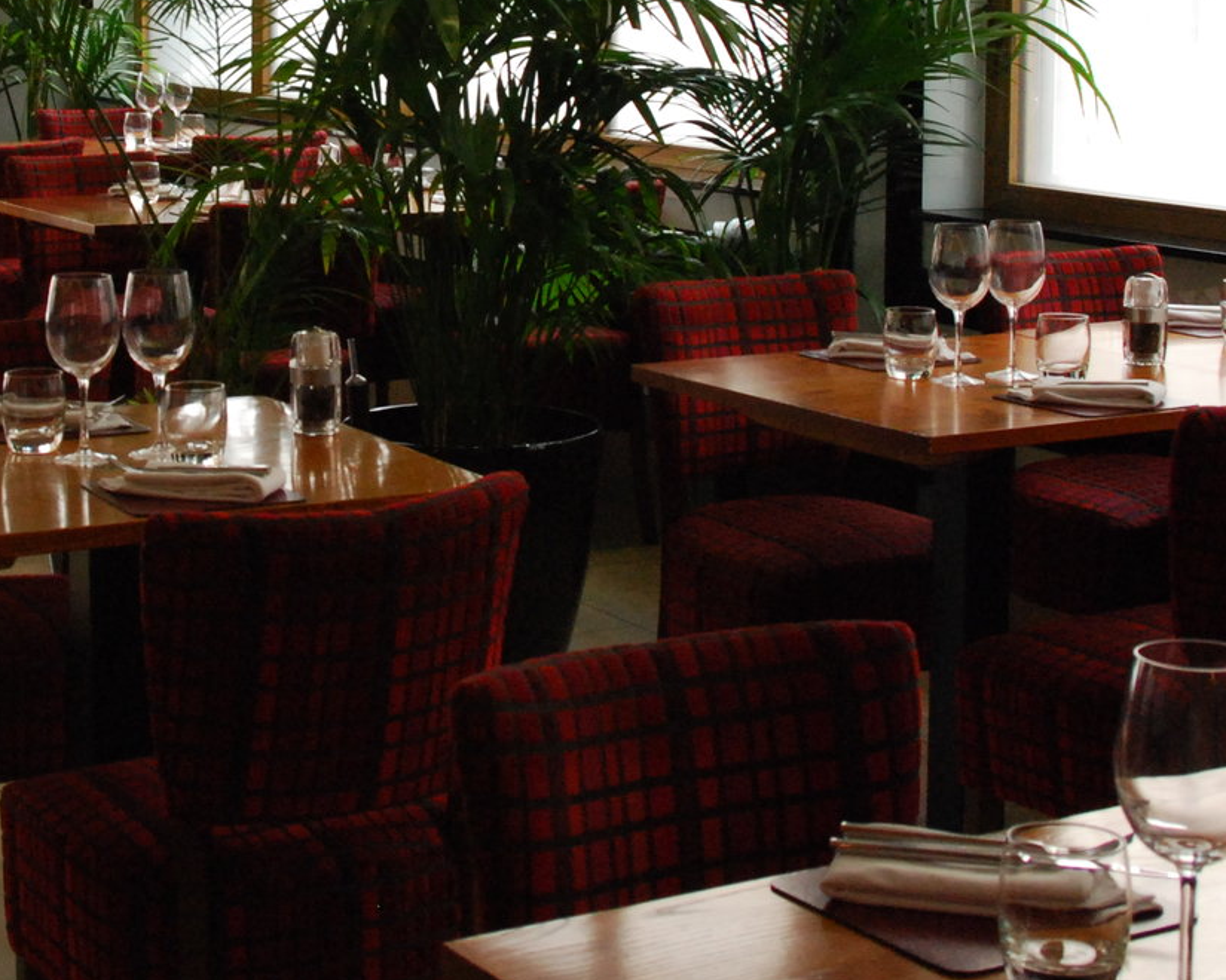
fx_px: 2794
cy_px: 117
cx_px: 395
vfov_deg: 19.6
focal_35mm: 77
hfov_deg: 24.6
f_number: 8
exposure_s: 1/60
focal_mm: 22
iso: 1000
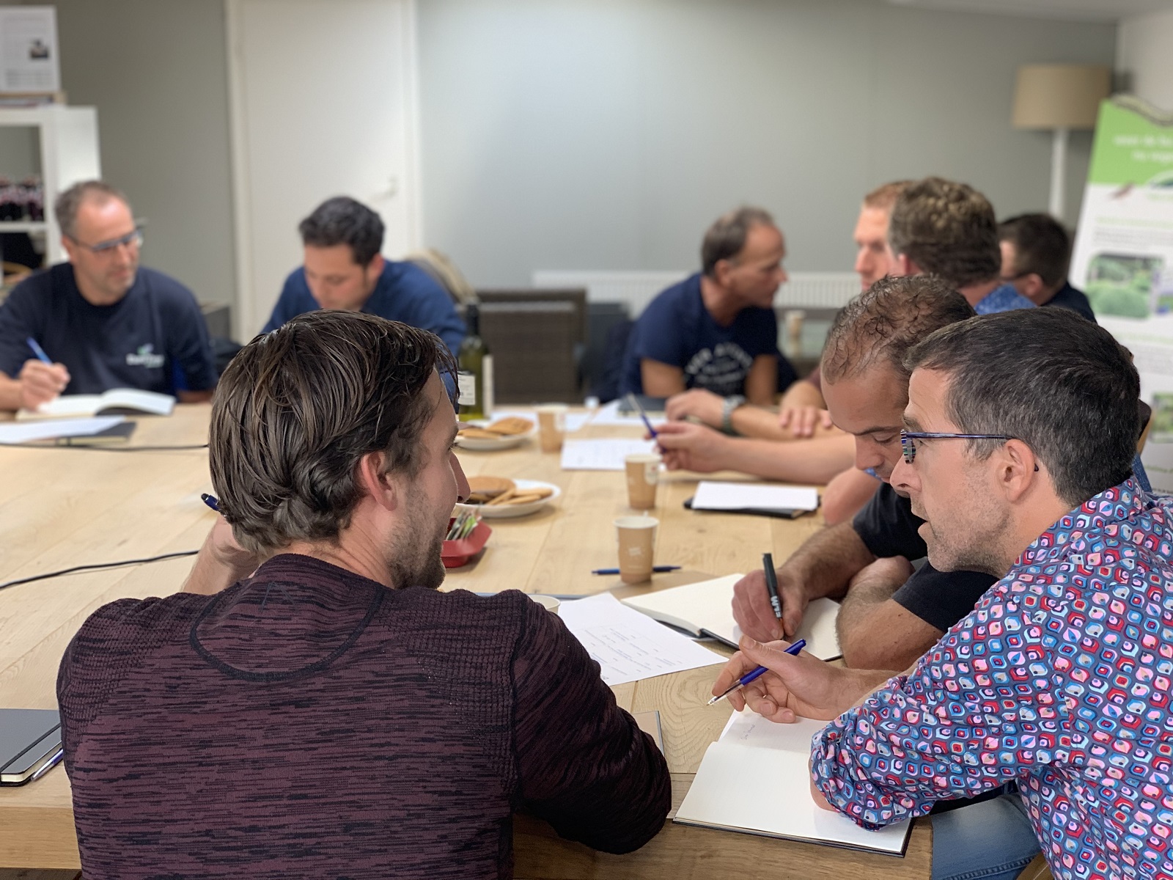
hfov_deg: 36.8
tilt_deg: -9.8
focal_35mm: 52
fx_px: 1762
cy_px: 440
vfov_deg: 28.0
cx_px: 586
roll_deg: +0.2
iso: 80
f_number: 2.4
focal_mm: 6
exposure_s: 1/60
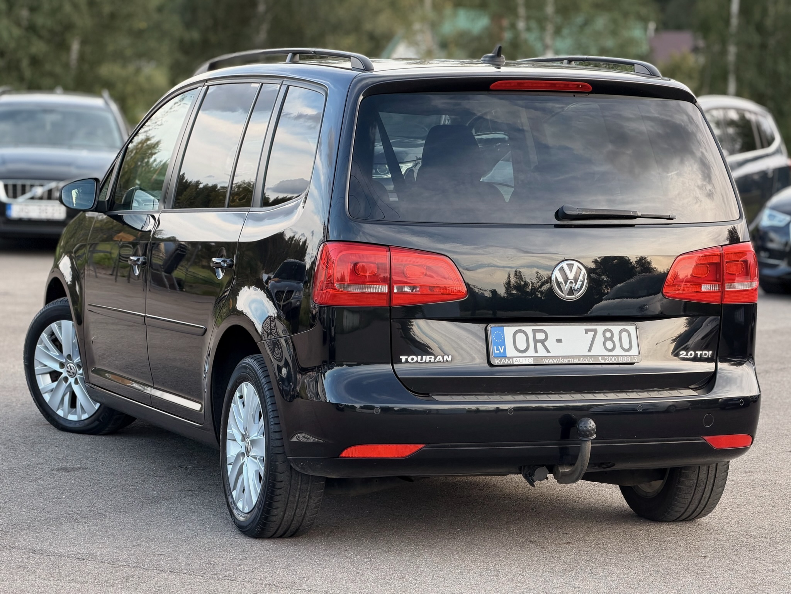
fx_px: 2285
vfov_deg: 14.8
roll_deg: +0.8
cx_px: 396
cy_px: 297
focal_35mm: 100
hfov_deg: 19.6
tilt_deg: -4.5
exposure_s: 1/121
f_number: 2.8
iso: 64
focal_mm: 16.89
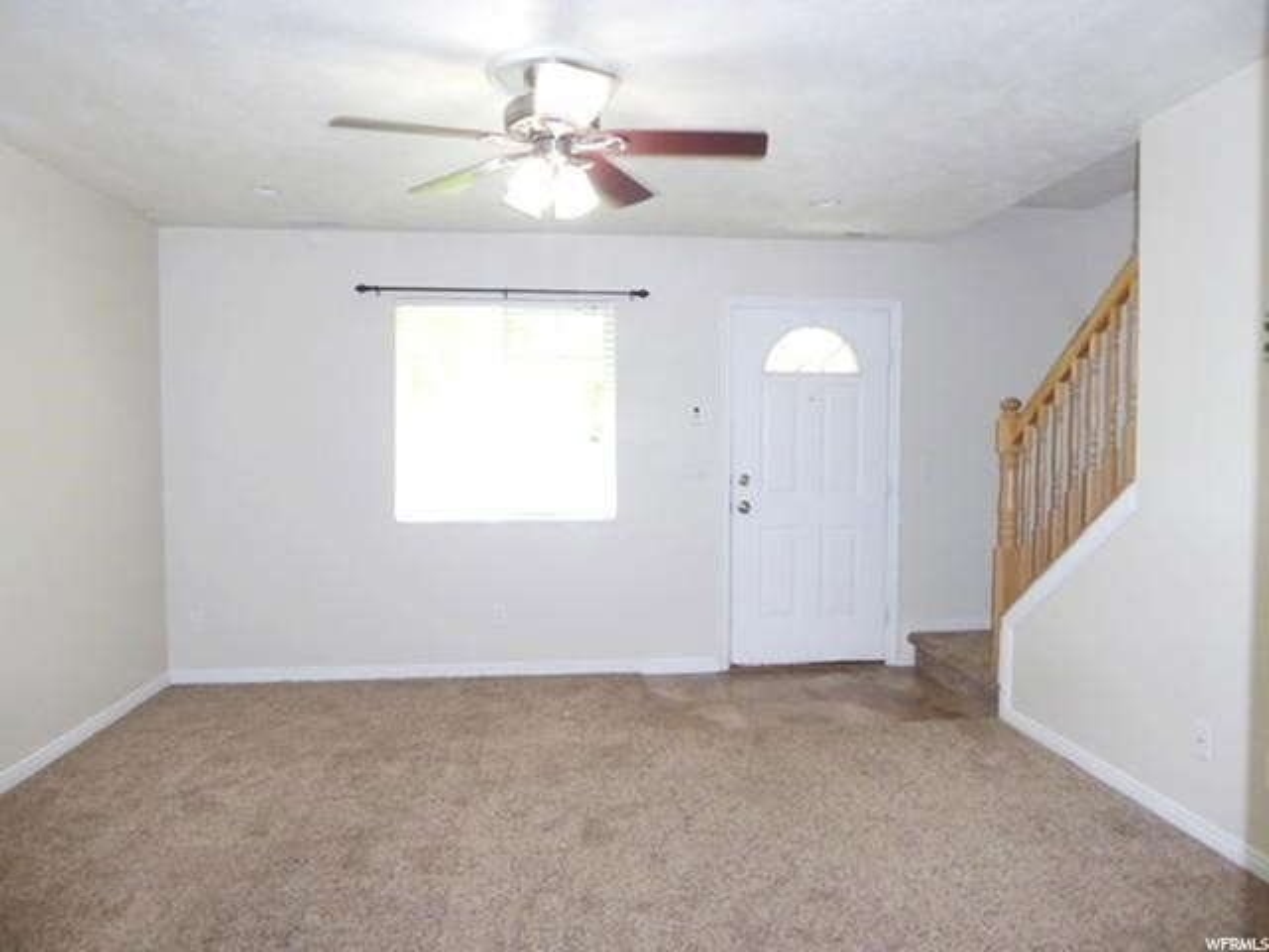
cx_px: 634
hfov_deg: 71.6
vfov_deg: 56.8
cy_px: 476
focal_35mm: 24
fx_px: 880
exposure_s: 1/60
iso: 250
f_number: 3.3
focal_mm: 4.3
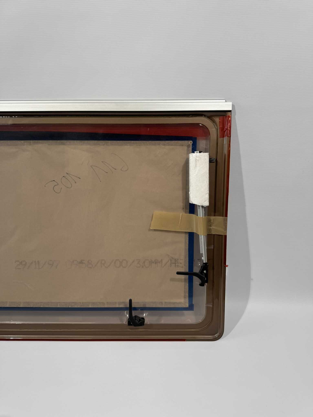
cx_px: 156
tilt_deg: -25.9
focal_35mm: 24
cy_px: 208
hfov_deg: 56.8
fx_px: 289
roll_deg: +0.4
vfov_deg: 71.6
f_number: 1.78
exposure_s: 1/226
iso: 64
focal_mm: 6.76
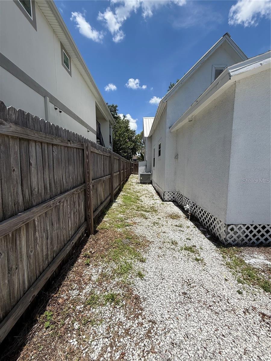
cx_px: 136
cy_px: 180
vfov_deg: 102.1
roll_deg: +0.0
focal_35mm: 14
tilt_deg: -6.1
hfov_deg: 85.7
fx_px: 146
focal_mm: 2.22
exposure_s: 1/2717
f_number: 2.2
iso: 50
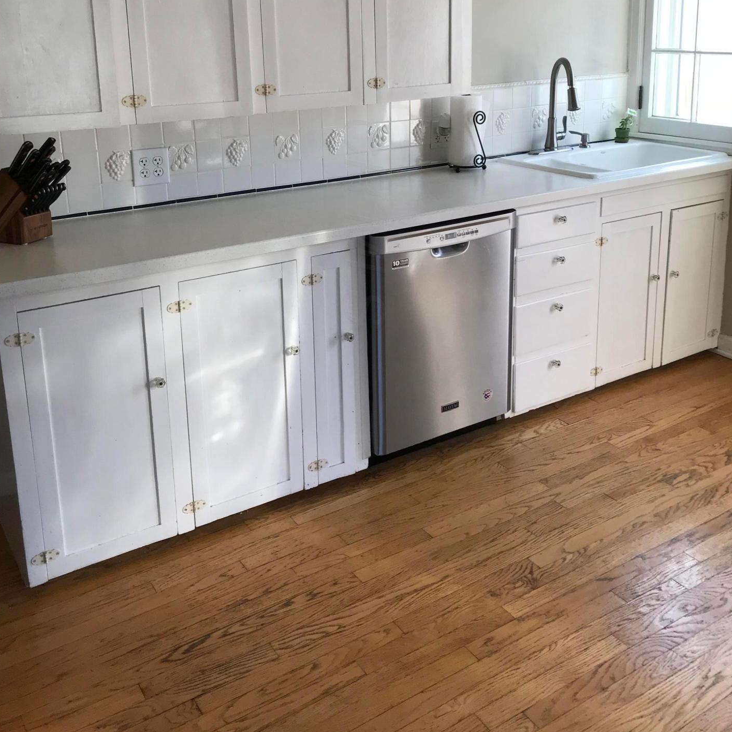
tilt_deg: -11.5
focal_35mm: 35
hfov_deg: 47.2
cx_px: 364
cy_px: 222
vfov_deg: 46.2
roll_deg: +0.8
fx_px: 837
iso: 32
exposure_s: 1/120
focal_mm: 3.99
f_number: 1.8
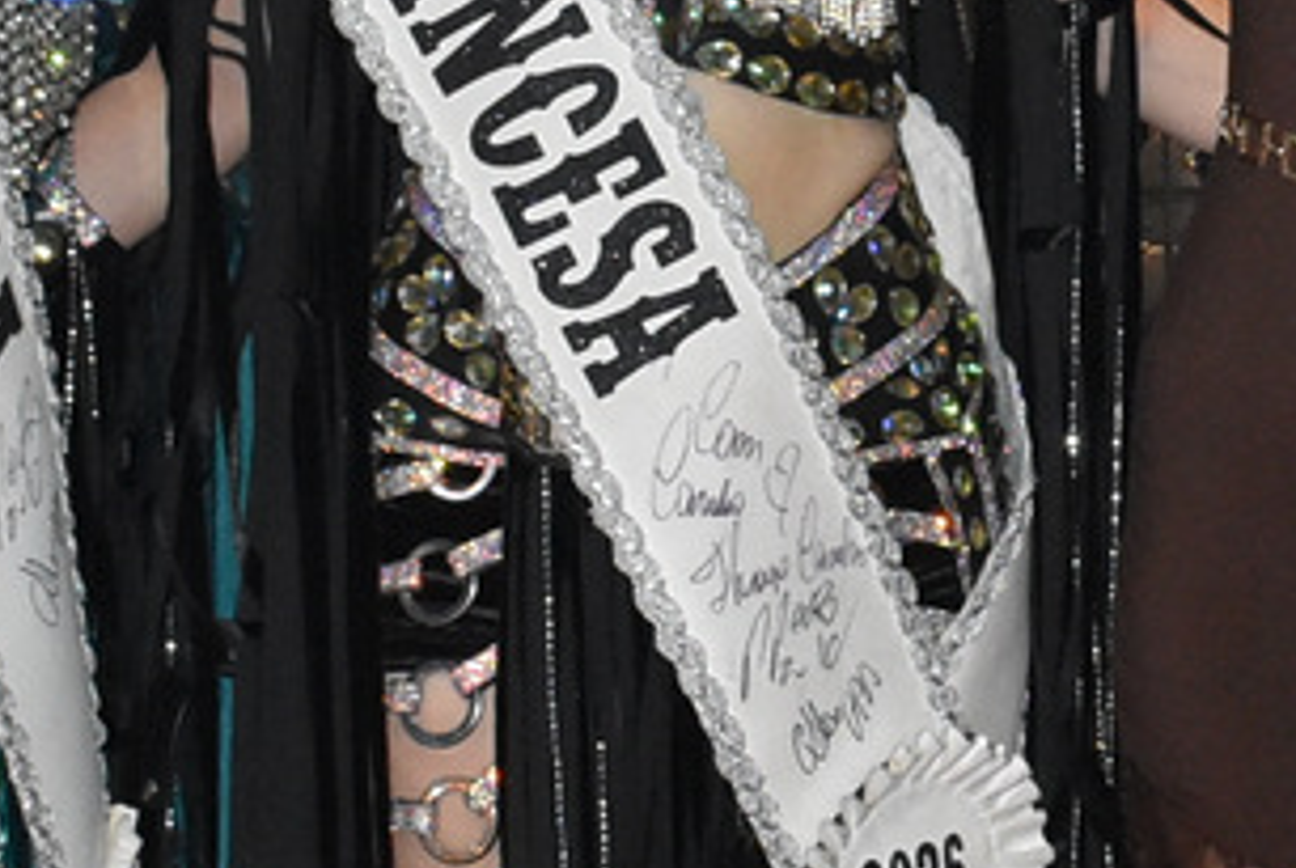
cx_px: 1499
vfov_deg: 7.3
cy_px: 47
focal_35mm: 188
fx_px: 6778
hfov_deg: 10.8
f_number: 7.1
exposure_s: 1/80
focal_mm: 24
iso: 3200
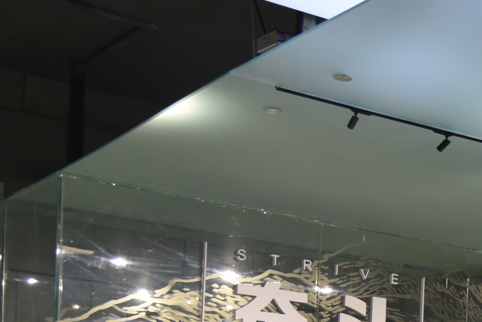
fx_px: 1286
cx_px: 732
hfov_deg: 18.6
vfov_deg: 13.4
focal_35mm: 96
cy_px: 491
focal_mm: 28
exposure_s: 1/60
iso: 640
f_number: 4
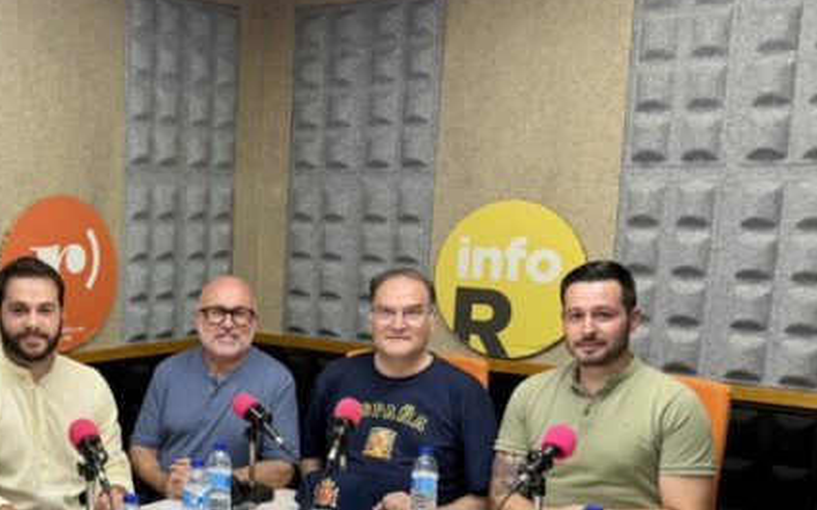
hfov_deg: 39.8
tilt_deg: -9.1
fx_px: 1069
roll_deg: -1.0
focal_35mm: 48
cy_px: 381
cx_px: 141
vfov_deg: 26.5
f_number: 1.78
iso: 64
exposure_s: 1/136
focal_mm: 6.76
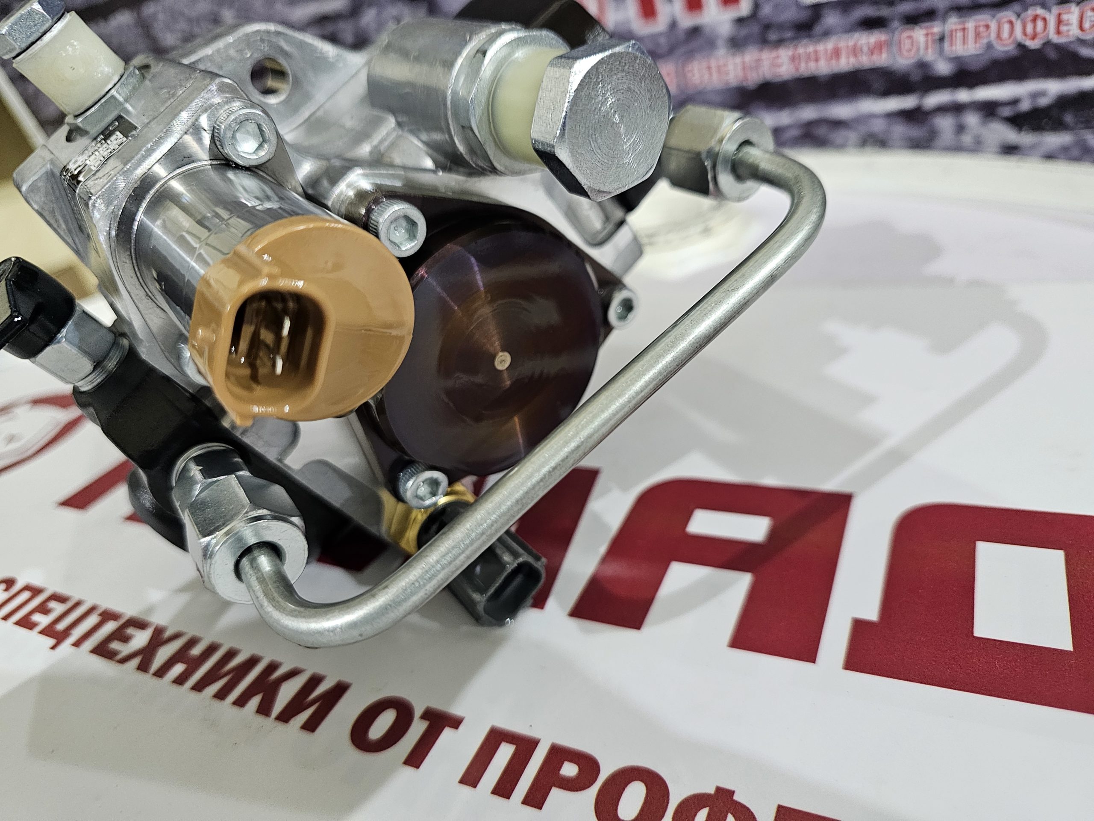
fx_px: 727
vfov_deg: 58.9
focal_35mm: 23
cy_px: 410
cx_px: 547
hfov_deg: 73.9
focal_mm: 6.3
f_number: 1.7
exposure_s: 1/100
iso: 800
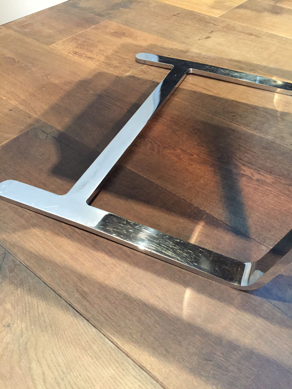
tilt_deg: -48.0
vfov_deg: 61.7
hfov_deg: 48.2
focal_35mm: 29
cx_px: 146
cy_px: 194
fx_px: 326
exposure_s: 1/17
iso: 400
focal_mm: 4.15
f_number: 2.2
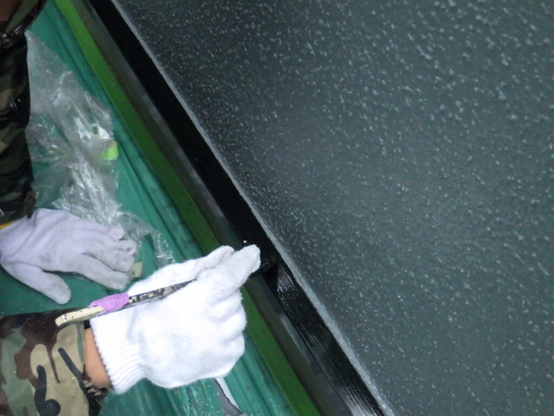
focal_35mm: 42
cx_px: 277
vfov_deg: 34.3
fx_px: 672
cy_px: 208
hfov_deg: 44.8
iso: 1600
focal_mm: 7.5
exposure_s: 1/60
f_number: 4.2
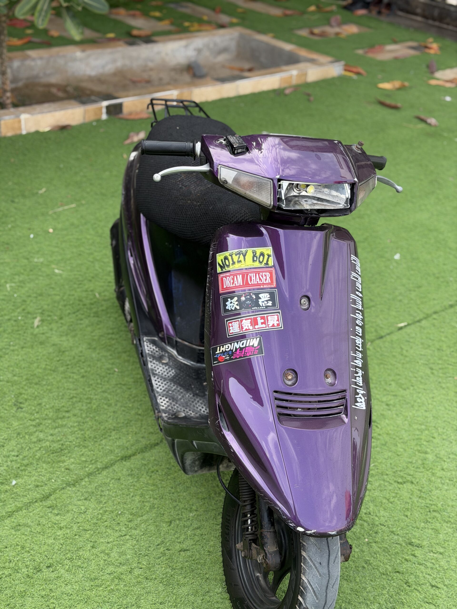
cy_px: 304
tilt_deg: -29.9
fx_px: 845
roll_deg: -6.4
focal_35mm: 48
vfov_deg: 39.7
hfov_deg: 30.3
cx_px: 228
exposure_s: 1/906
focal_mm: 6.76
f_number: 1.78
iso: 64
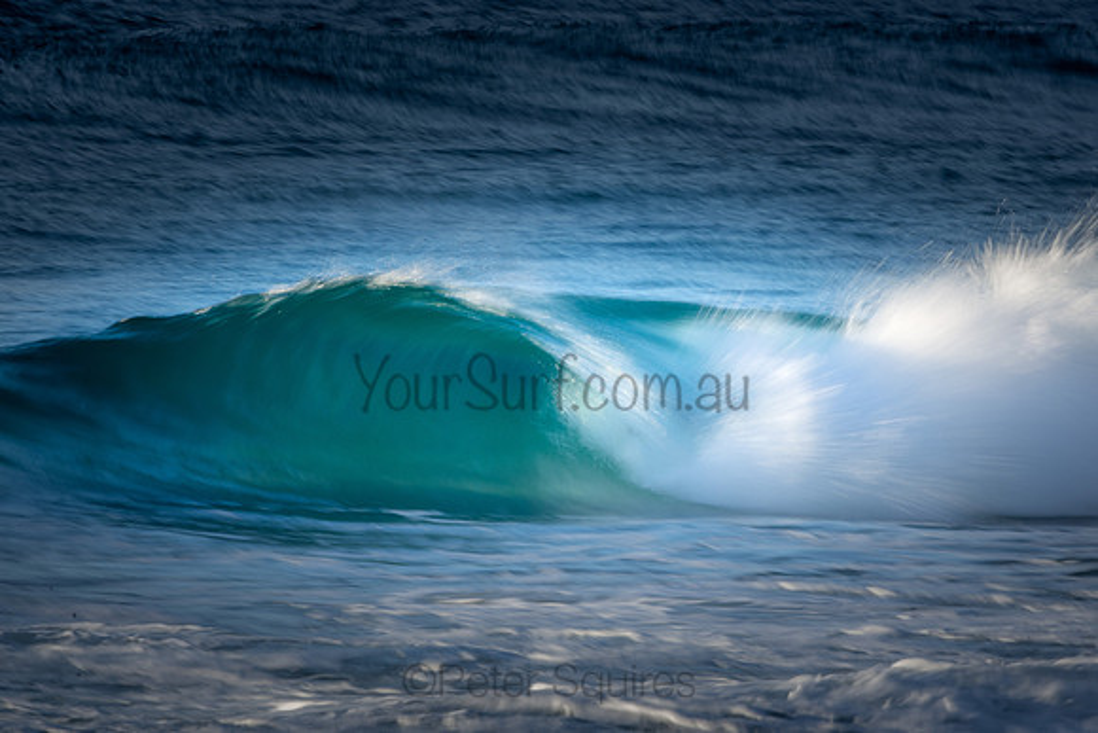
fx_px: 24239
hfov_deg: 2.6
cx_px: 578
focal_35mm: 795
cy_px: 376
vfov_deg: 1.7
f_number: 29
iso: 125
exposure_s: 1/13
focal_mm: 500
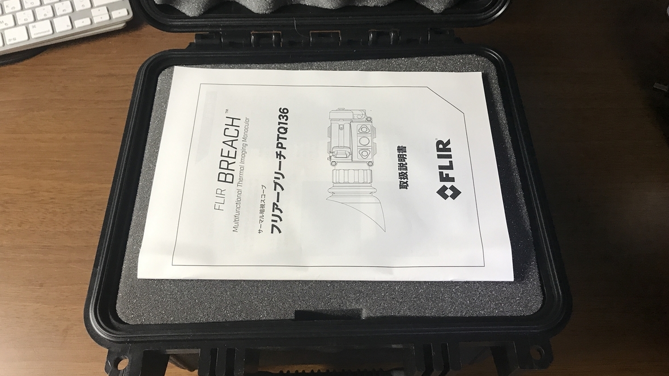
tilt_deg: -57.5
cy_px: 160
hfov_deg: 62.6
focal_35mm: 31
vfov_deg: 37.7
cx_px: 338
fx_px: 550
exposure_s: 1/30
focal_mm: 3.99
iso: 32
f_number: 1.8
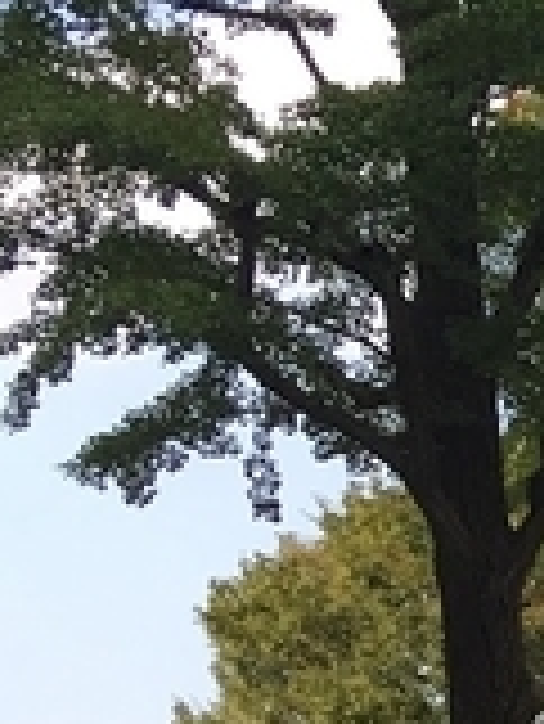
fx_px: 4520
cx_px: 1592
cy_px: 1277
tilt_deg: -0.2
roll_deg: -0.4
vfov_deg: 8.8
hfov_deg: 6.3
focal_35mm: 216
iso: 25
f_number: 2.2
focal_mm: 4.15
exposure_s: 1/541
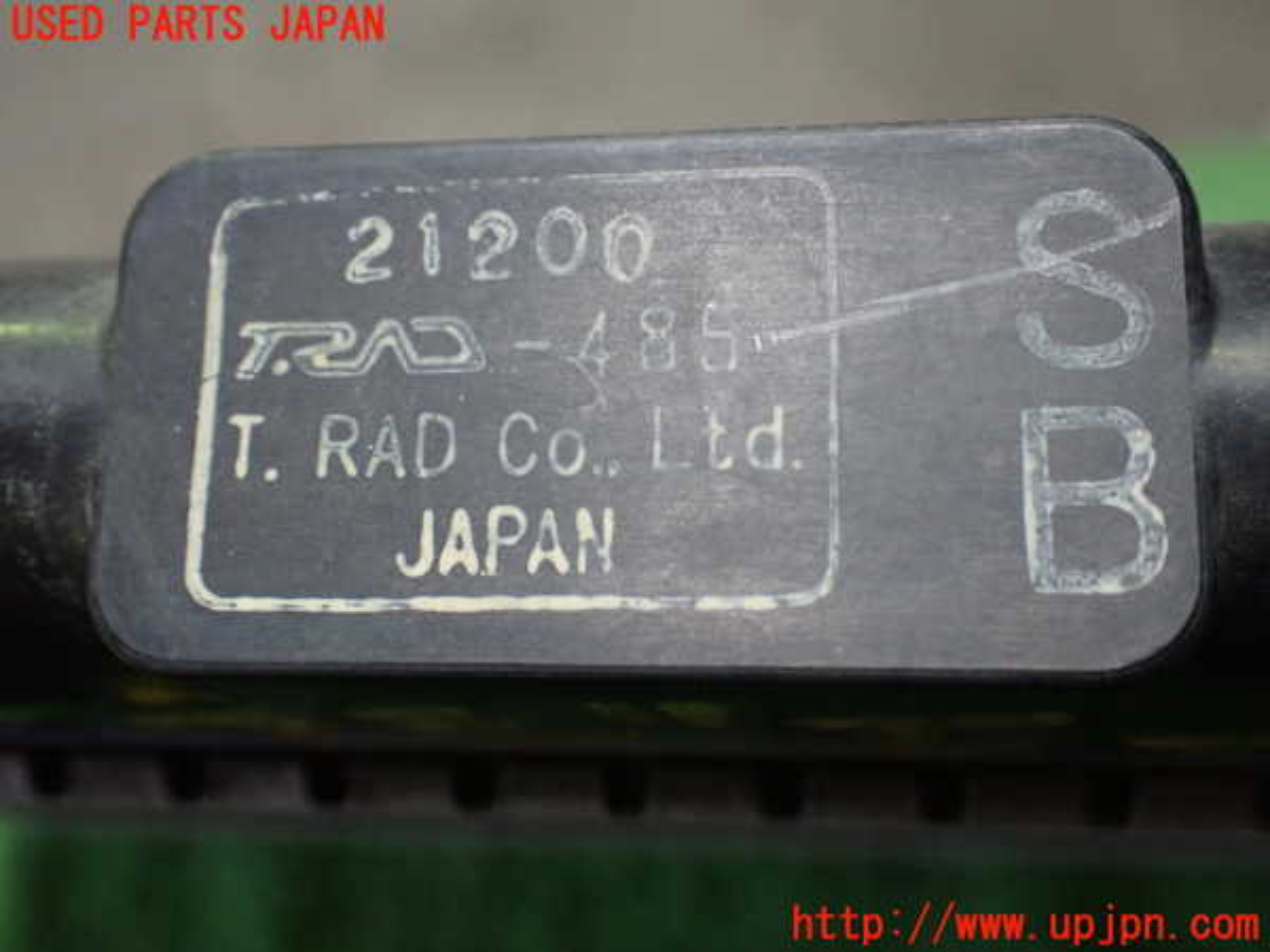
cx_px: 635
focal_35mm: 41
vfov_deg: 35.1
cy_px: 476
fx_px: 1504
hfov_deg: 45.8
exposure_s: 1/100
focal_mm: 7.31
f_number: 2.8
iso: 800
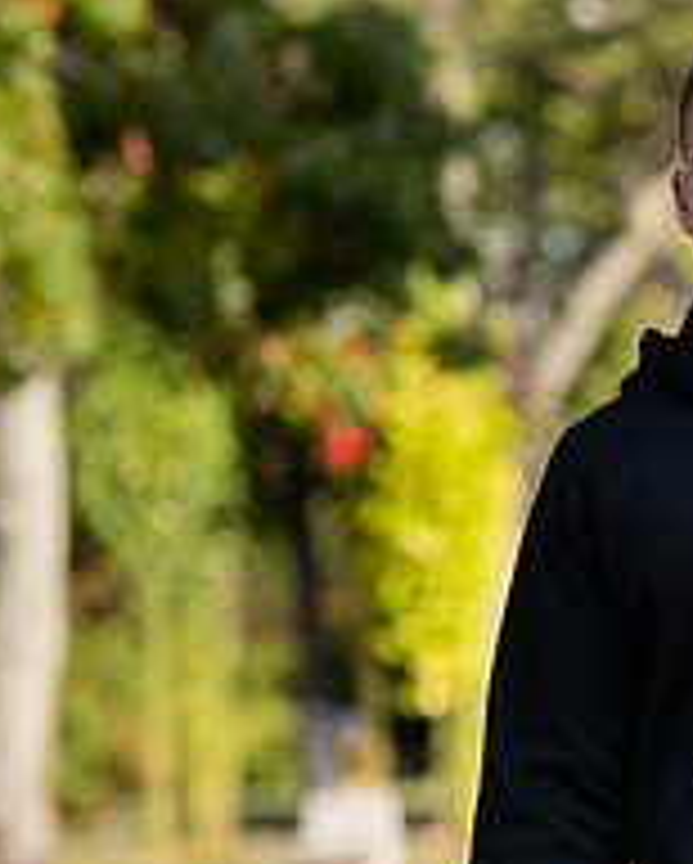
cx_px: 846
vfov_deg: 4.1
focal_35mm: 468
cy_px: 578
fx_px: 11979
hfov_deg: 3.3
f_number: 5
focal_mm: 165
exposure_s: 1/800
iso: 250
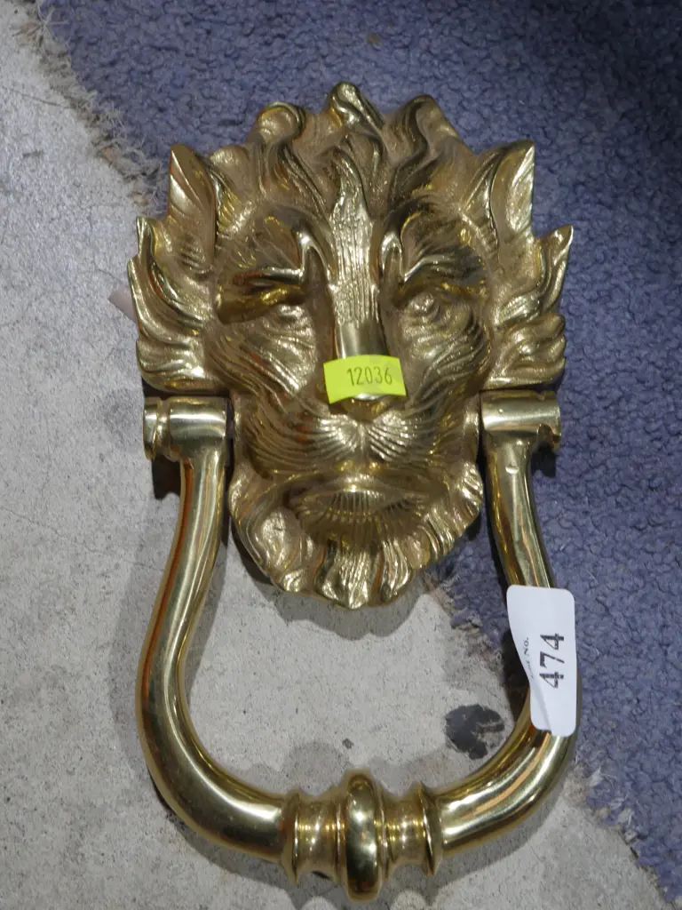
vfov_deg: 33.2
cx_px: 341
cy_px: 455
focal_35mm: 58
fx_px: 1524
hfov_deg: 25.2
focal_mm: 29
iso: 400
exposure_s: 1/60
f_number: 5.4
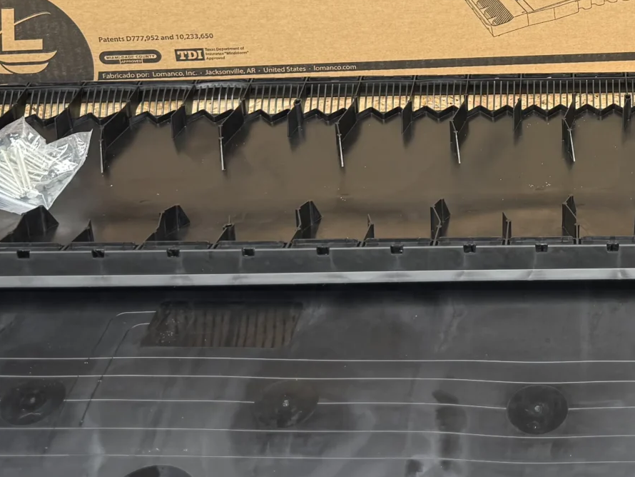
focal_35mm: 69
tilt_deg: -25.4
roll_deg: -0.7
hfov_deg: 26.7
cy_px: 1
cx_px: 629
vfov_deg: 20.6
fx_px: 1266
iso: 64
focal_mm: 6.76
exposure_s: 1/277
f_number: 1.78
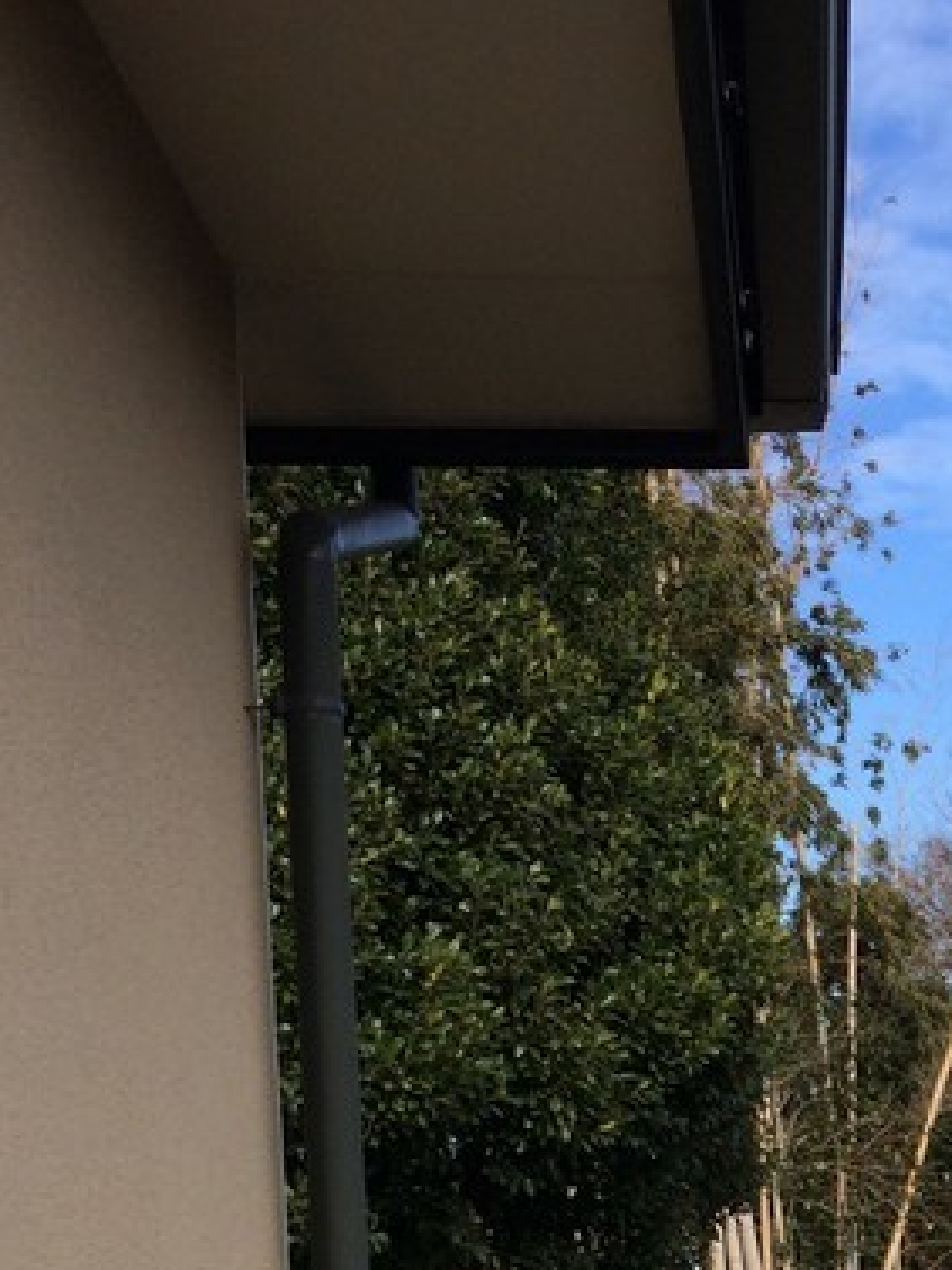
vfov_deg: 22.6
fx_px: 2897
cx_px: 1155
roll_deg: +2.7
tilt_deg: -8.3
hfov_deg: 17.7
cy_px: 1564
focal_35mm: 79
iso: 32
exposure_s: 1/1466
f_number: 2.2
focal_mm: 4.15
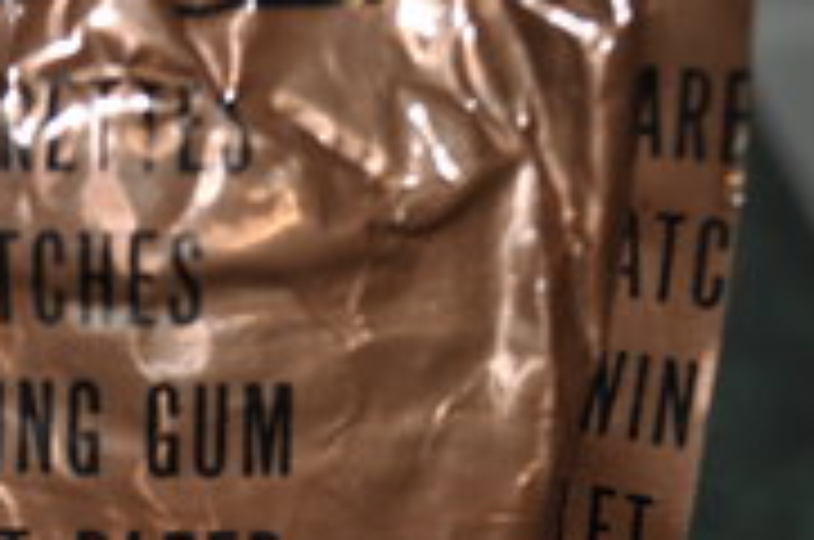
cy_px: 518
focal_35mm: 93
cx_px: 40
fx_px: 2099
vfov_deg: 14.5
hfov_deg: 21.3
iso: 200
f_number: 4.5
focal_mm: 28
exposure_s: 1/60
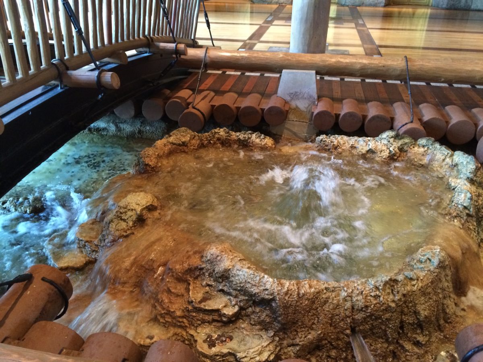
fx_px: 405
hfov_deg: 61.7
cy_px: 181
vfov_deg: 48.2
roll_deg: +0.9
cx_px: 242
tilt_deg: -30.4
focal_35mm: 29
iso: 320
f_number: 2.2
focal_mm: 4.15
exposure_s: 1/15
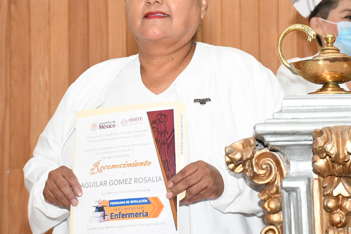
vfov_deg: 11.2
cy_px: 104
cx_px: 225
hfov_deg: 16.8
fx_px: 1189
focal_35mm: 122
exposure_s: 1/125
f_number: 7.1
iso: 5000
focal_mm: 50
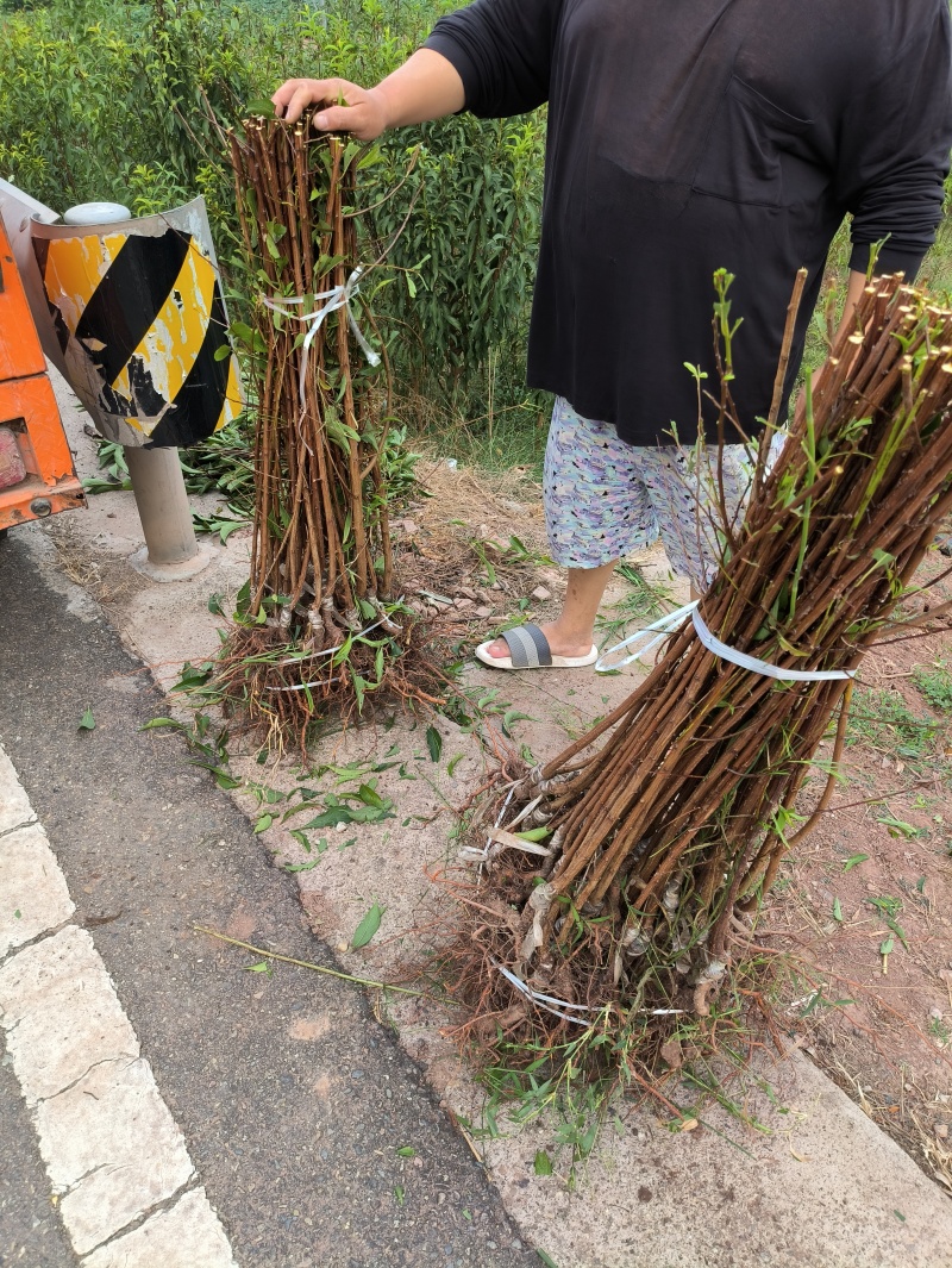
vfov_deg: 73.9
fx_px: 843
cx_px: 476
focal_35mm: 23
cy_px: 634
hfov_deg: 58.9
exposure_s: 1/138
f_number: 1.79
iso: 50
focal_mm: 4.69
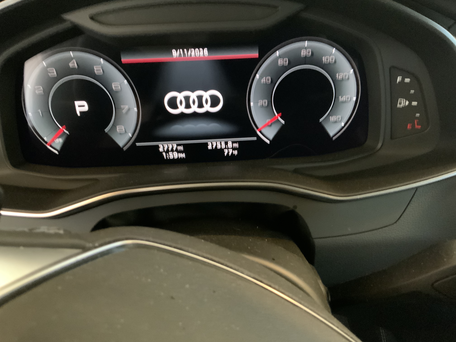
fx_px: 382
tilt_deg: -29.1
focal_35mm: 29
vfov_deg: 48.2
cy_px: 171
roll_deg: +0.2
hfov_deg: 61.7
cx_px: 228
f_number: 1.8
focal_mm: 3
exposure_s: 1/25
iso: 640
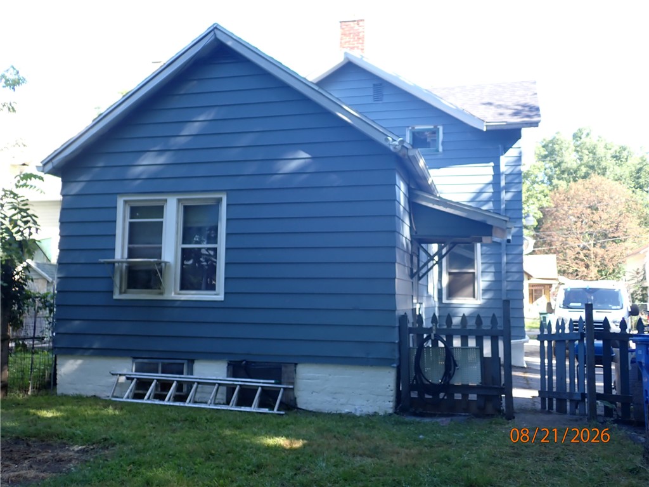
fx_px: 675
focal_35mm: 36
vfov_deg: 39.7
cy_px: 244
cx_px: 324
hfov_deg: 51.4
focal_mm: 6.37
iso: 125
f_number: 2.5
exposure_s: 1/125
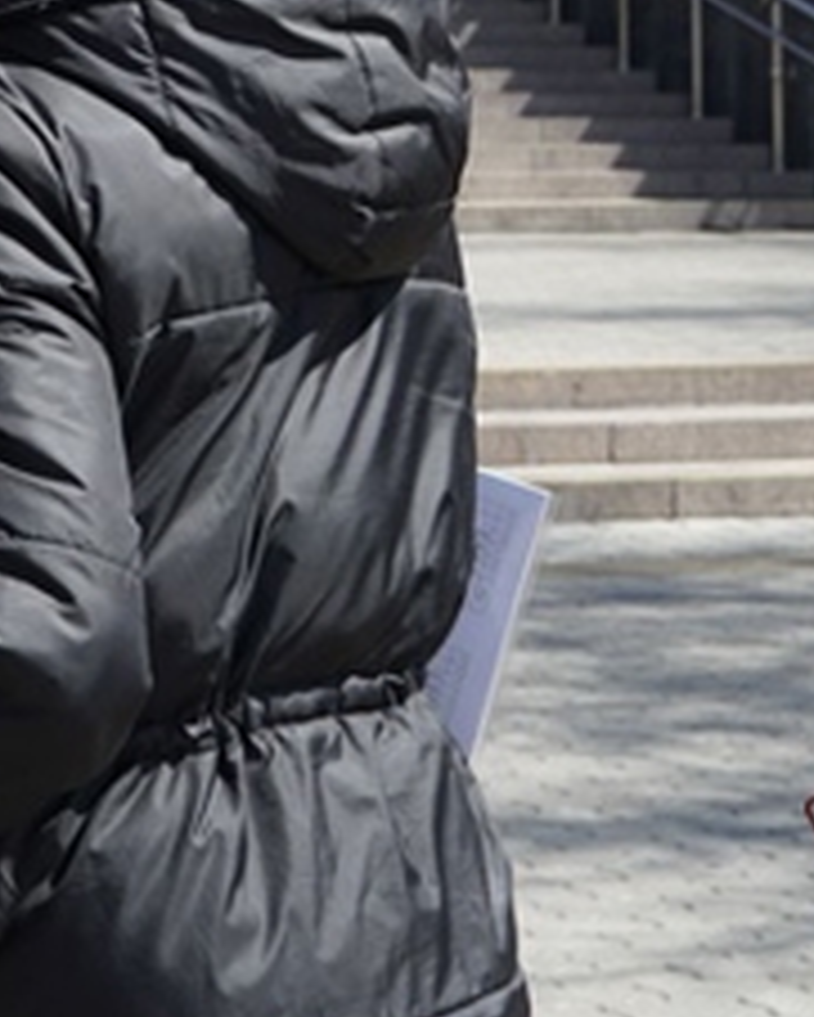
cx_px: -477
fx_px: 4079
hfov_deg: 10.9
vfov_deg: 14.1
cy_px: 94
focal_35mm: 136
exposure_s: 1/250
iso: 100
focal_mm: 29
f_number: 6.3
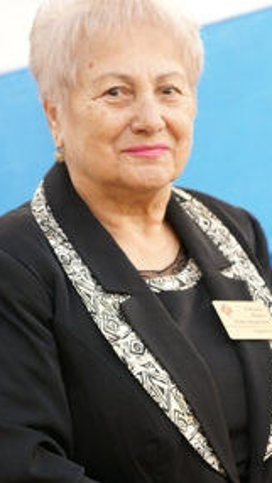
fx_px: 1563
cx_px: 170
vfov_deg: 17.6
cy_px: 279
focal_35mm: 122
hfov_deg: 9.9
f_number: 4
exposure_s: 1/125
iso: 200
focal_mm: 70
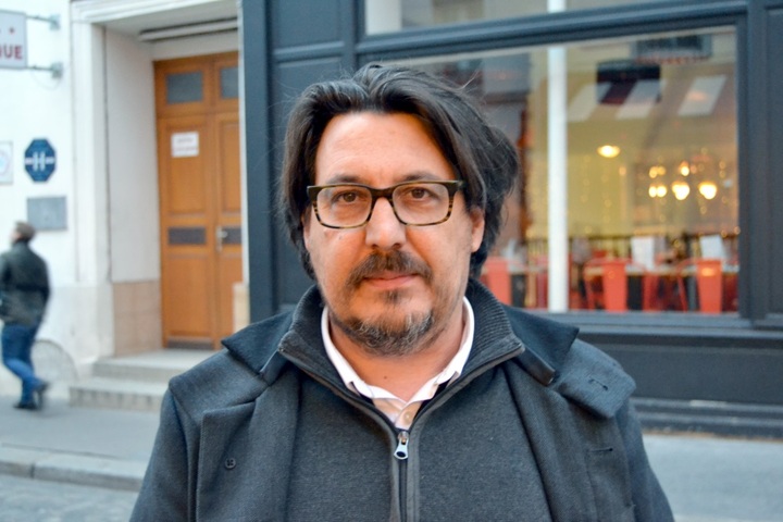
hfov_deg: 42.3
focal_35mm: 46
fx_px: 1011
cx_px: 392
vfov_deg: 28.9
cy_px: 261
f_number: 4.2
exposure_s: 1/25
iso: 3200
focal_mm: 31
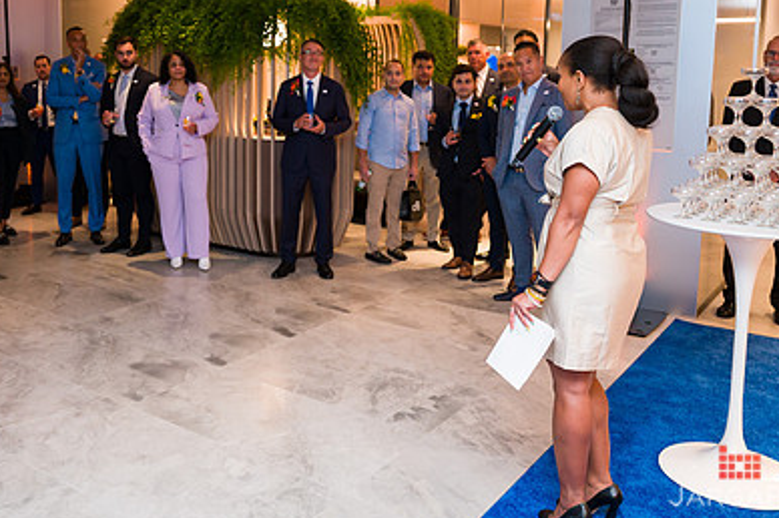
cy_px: 163
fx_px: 778
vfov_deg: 36.3
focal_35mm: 36
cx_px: 279
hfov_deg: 52.4
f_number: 3.2
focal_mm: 24
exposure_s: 1/160
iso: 800
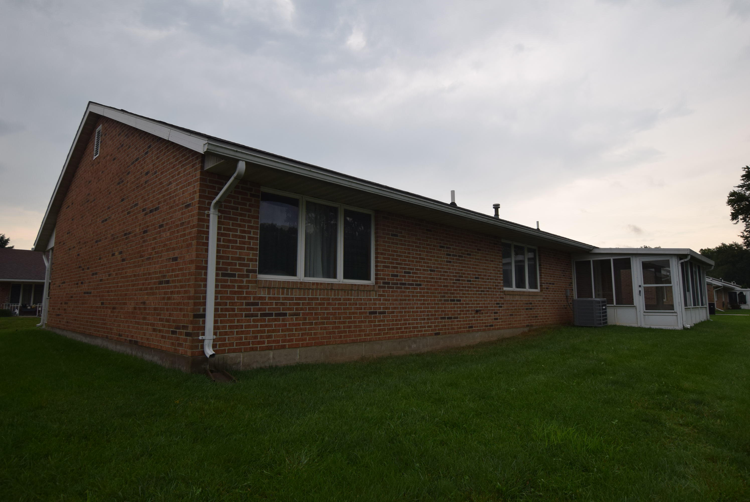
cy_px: 251
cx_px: 375
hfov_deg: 85.4
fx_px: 407
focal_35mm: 20
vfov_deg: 63.3
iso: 400
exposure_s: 1/250
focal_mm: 13
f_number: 8
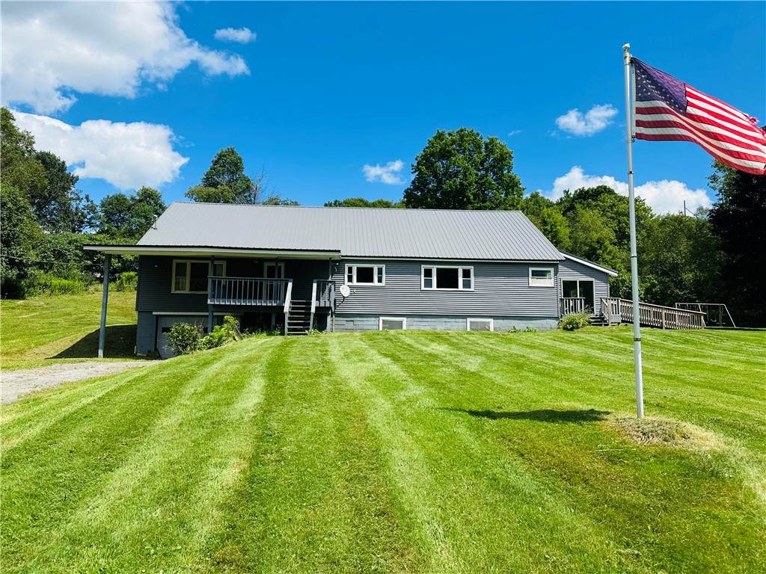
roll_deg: -1.2
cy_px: 287
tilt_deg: +7.9
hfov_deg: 71.6
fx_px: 531
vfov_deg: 56.8
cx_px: 383
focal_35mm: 24
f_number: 1.78
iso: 80
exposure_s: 1/4184
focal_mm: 6.86
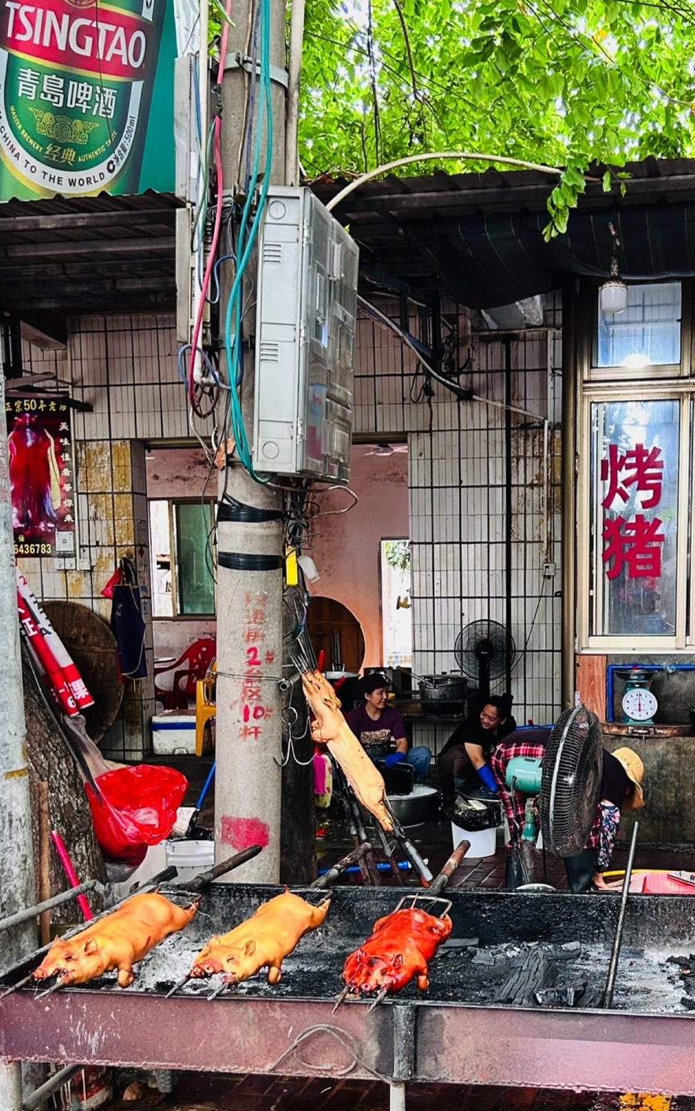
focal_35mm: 40
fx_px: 1212
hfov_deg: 31.6
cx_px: 496
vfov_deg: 48.4
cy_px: 746
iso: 125
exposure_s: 1/103
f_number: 1.5
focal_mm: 5.7
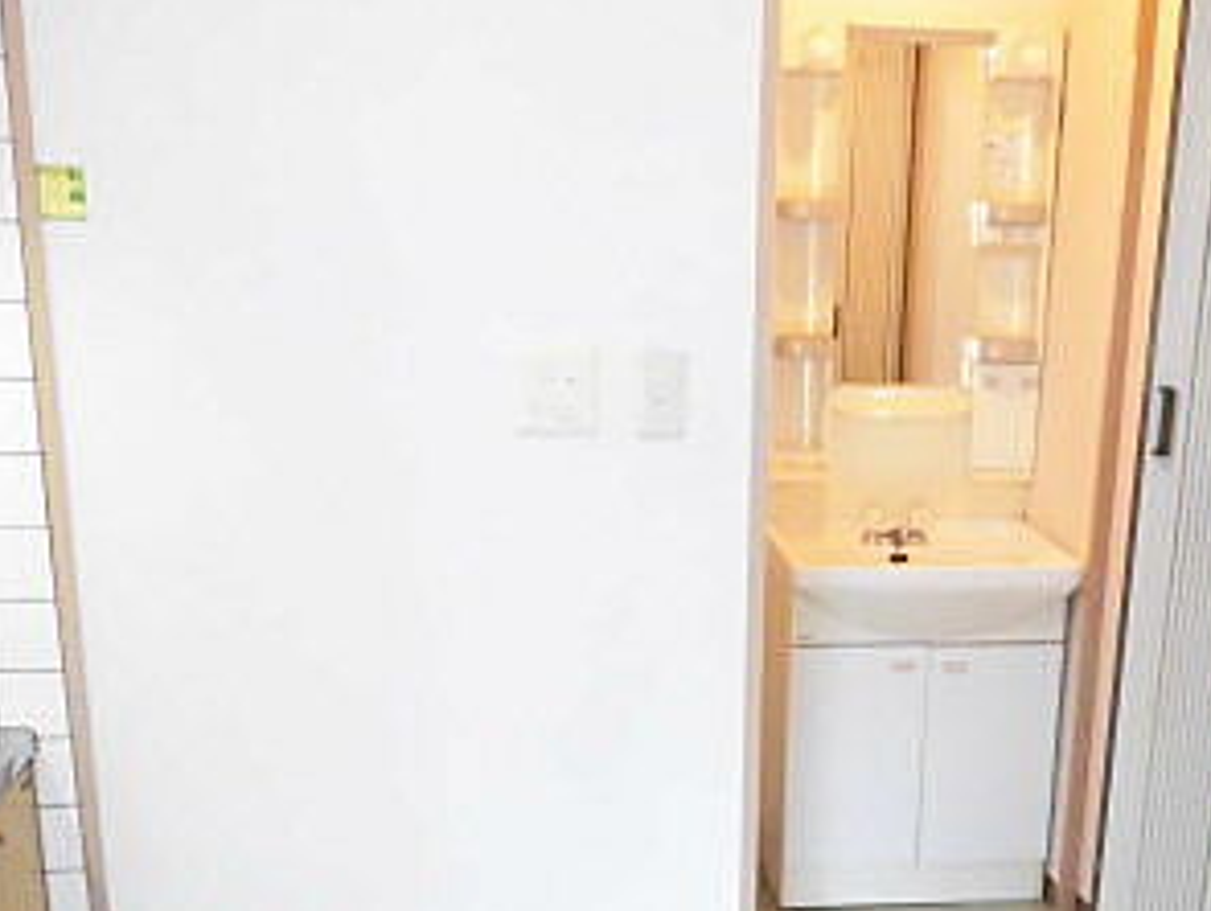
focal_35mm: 52
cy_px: 968
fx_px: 1821
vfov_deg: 26.2
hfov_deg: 36.6
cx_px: 743
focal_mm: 4.3
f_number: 3.1
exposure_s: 1/50
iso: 800
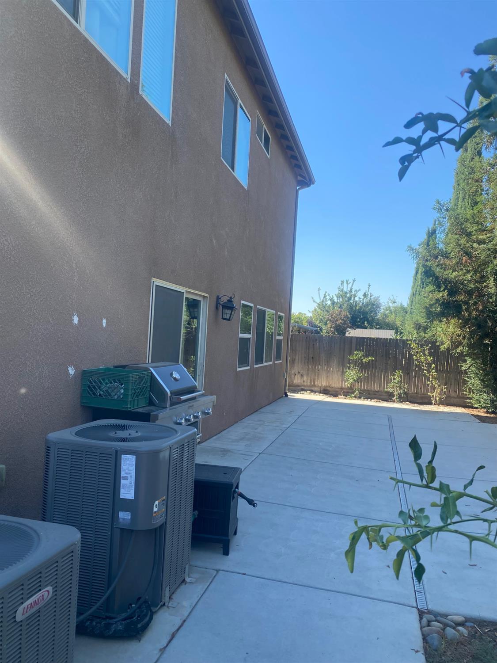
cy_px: 332
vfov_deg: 67.3
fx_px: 498
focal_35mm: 26
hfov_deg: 53.1
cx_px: 248
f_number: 1.8
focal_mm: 4.25
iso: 32
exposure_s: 1/805
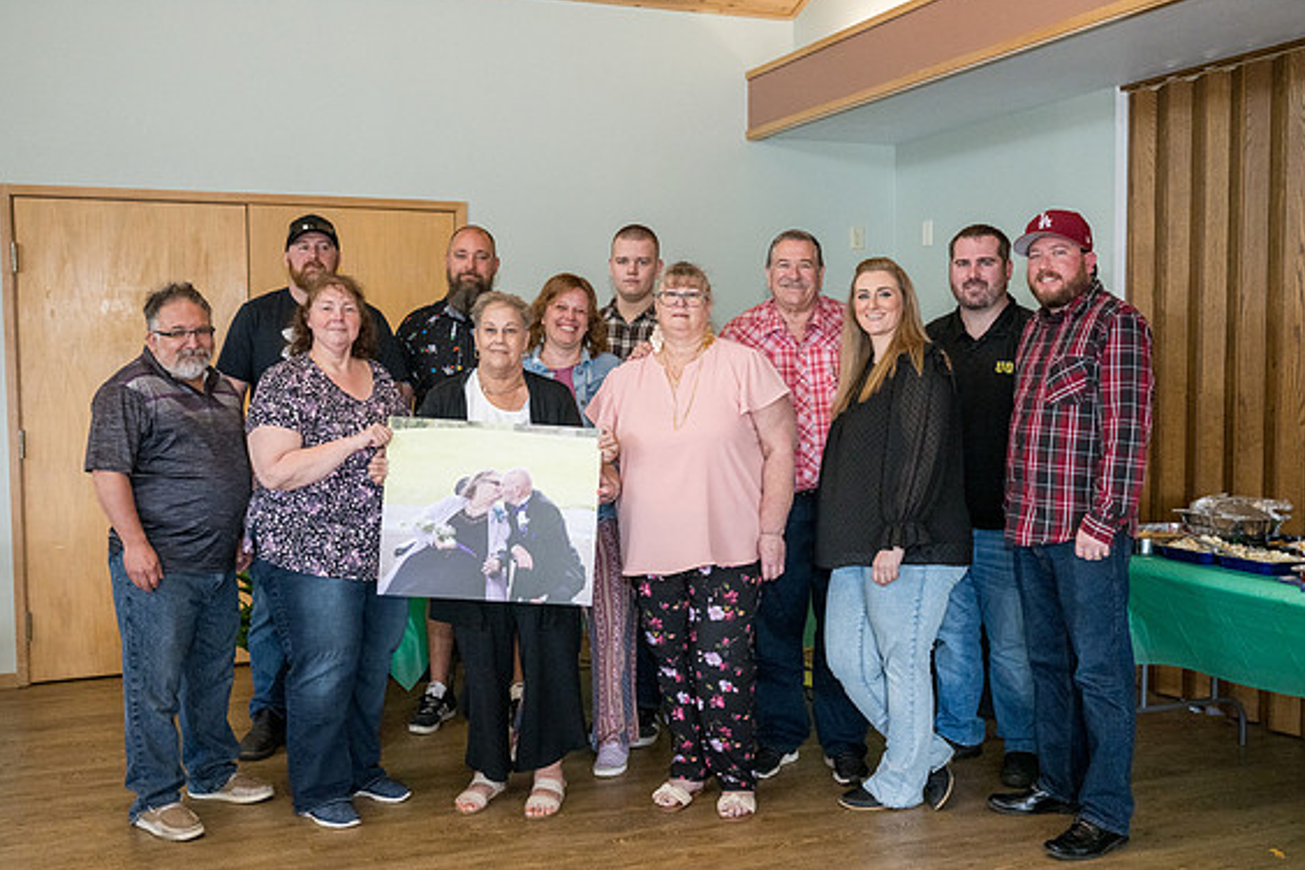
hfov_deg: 53.1
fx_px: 1305
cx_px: 648
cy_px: 434
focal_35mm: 36
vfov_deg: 36.9
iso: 3200
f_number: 6.3
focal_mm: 35
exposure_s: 1/250
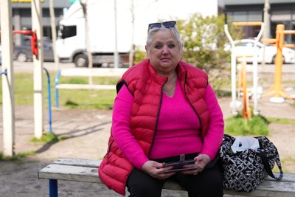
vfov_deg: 21.6
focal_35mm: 63
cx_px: 148
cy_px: 98
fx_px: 516
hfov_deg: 31.9
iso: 640
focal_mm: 63
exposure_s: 1/5000
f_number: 2.8
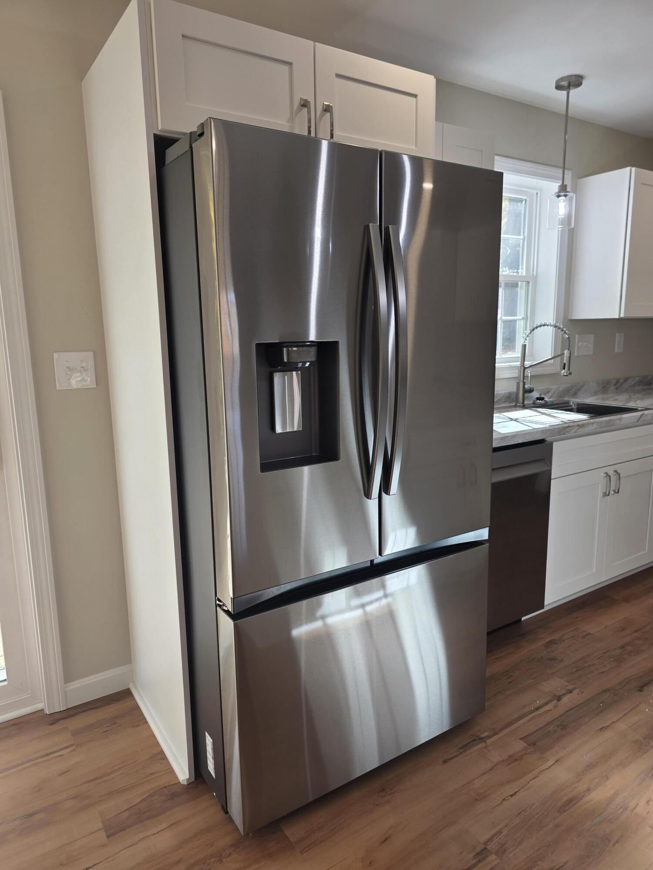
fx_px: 578
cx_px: 326
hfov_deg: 58.9
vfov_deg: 73.9
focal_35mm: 23
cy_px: 435
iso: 40
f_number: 1.7
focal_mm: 6.3
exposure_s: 1/120
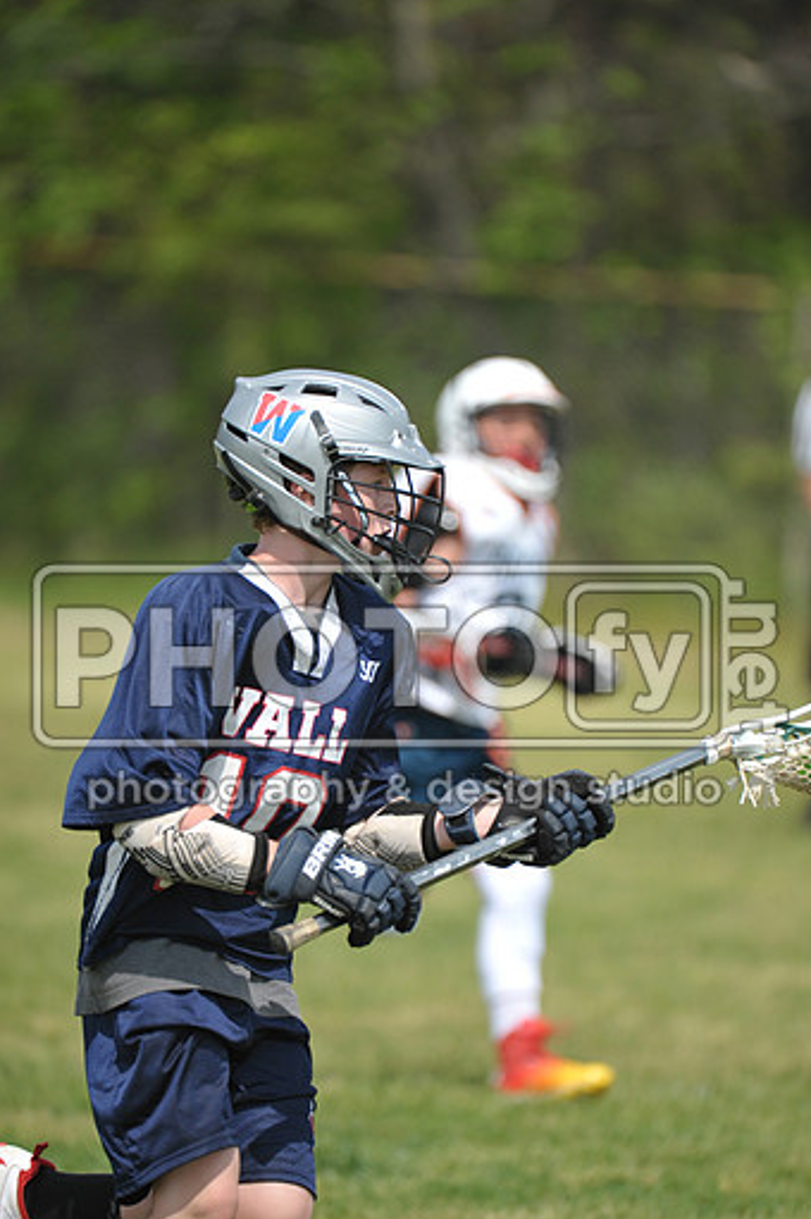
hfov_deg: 3.4
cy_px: 675
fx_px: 13838
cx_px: 394
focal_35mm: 409
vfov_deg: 5.0
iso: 640
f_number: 4
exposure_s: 1/3200
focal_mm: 360
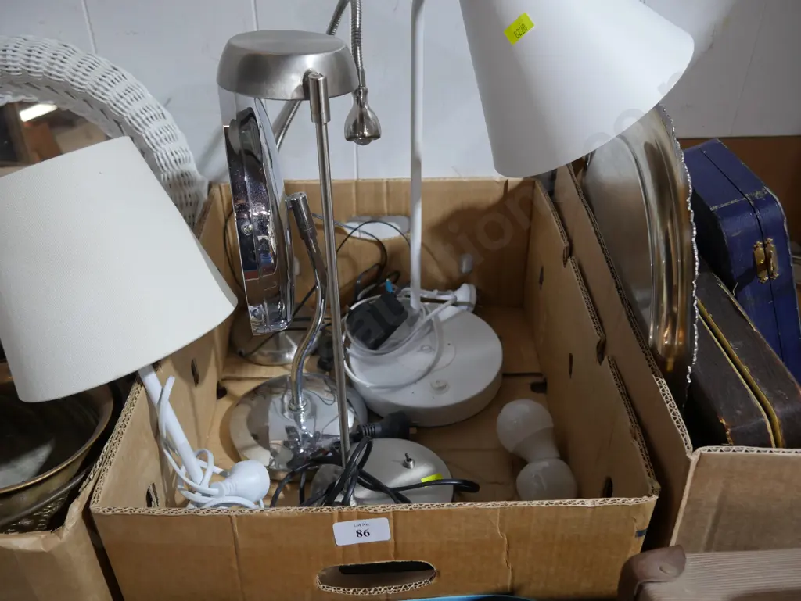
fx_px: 741
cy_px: 300
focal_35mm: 32
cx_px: 400
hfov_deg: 56.8
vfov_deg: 44.2
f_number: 3.6
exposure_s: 1/60
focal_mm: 16
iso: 800
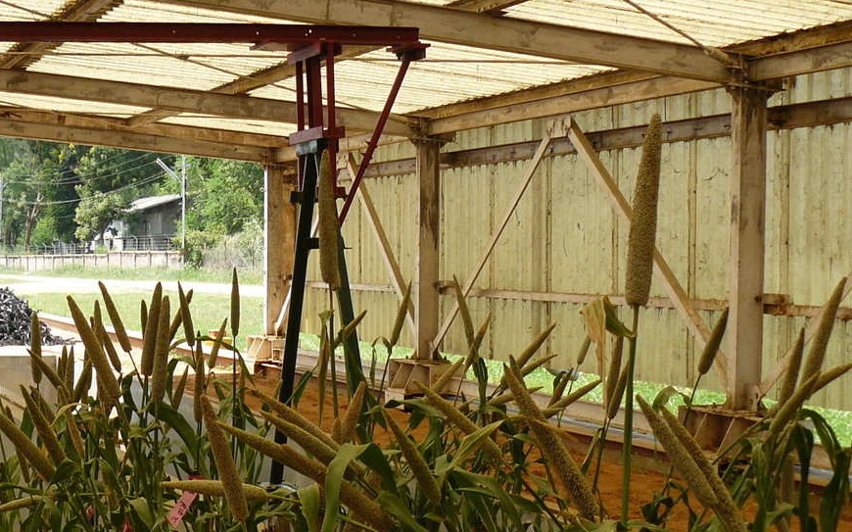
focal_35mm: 66
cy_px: 345
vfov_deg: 19.6
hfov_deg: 30.3
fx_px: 1532
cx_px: 162
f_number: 4
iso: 100
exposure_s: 1/250
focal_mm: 6
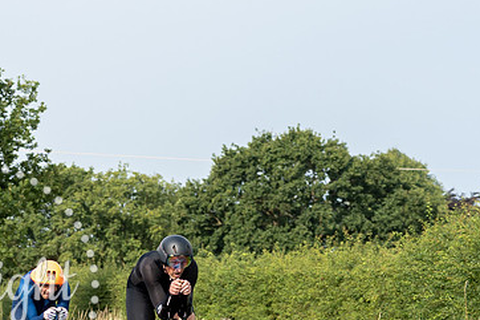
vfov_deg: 4.4
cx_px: 104
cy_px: 302
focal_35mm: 310
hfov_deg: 6.6
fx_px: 4131
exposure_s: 1/640
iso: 125
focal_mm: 74
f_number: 4
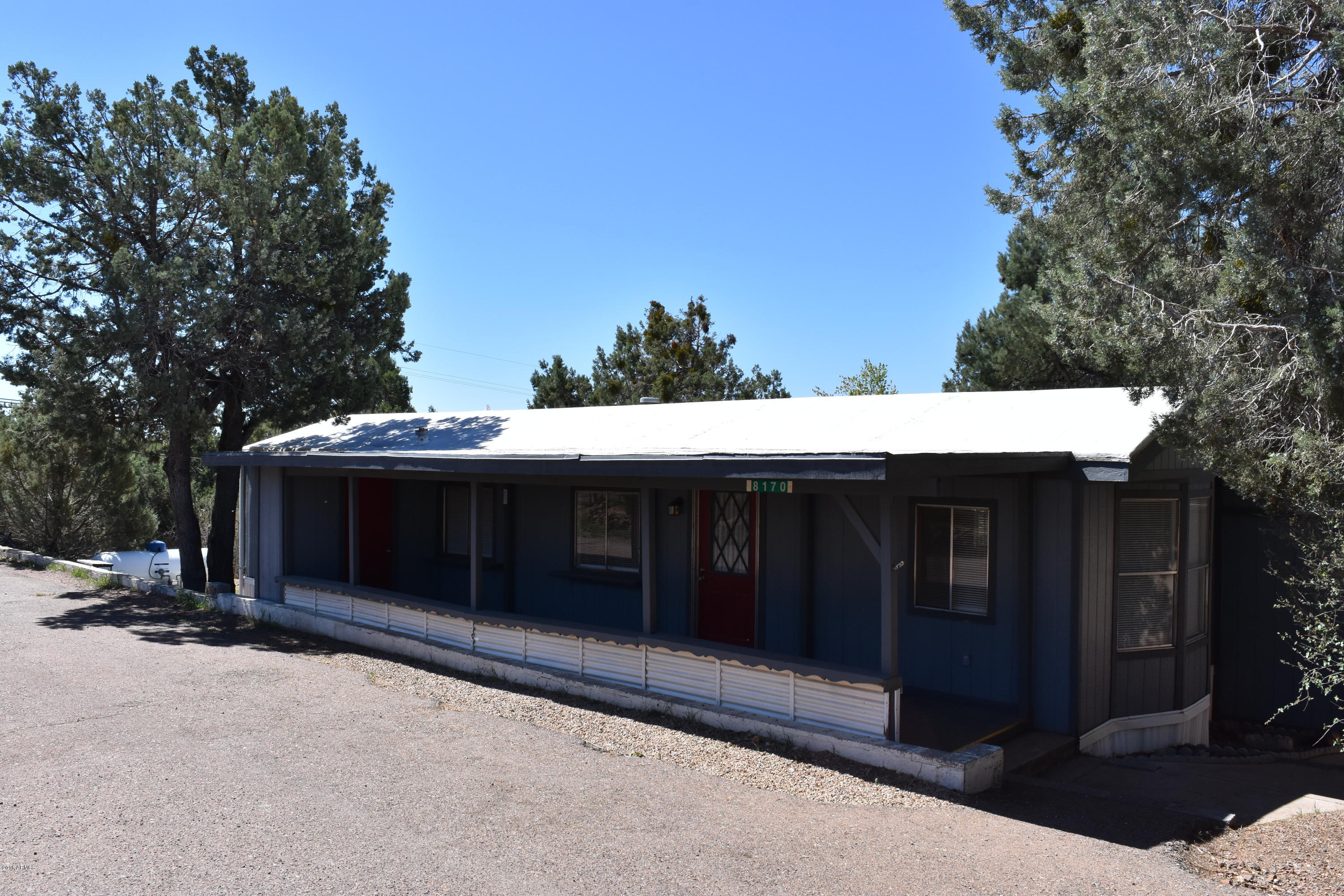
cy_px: 448
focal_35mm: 27
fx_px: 1008
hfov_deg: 67.4
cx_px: 672
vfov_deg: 47.9
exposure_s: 1/640
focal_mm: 18
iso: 500
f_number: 13
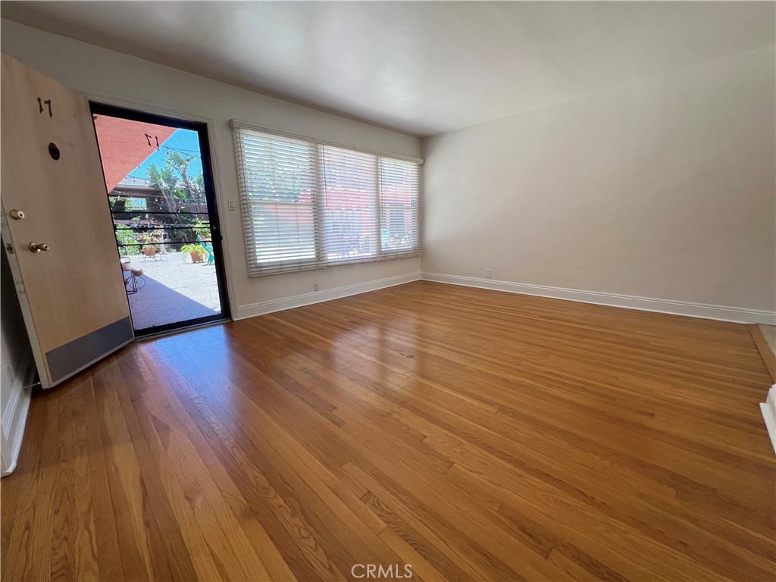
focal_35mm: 13
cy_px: 291
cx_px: 388
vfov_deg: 89.9
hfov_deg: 106.2
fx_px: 291
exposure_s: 1/120
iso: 100
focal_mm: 1.57
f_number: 1.8
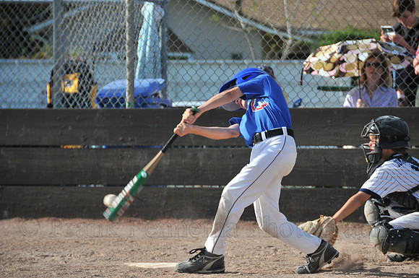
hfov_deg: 10.2
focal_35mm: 202
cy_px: 139
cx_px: 210
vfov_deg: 6.8
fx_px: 2354
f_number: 5.6
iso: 200
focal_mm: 135
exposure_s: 1/250
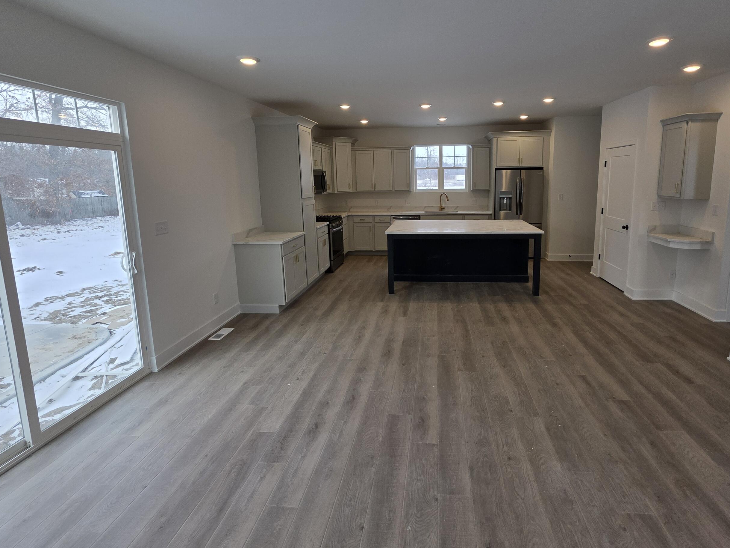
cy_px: 229
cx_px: 412
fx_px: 337
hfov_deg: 94.0
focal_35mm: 16
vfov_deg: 77.5
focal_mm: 2.2
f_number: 1.9
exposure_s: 1/359
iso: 80
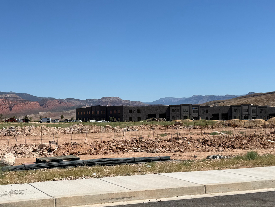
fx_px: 421
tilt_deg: -2.3
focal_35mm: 53
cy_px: 126
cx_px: 89
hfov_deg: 35.8
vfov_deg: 27.5
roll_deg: +2.6
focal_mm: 6.76
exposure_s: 1/7353
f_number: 1.78
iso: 80
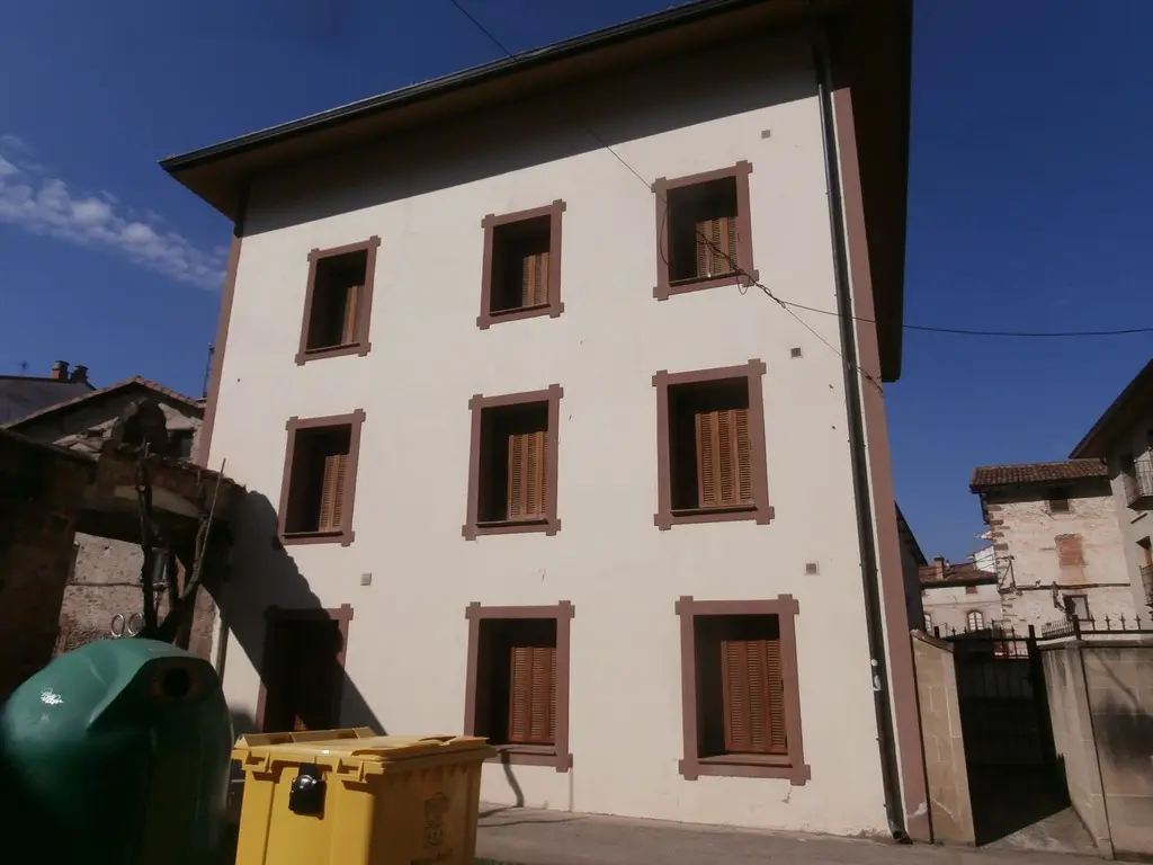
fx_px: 799
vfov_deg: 56.8
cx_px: 576
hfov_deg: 71.6
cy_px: 432
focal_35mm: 24
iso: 100
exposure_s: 1/500
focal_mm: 4.2
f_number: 7.9
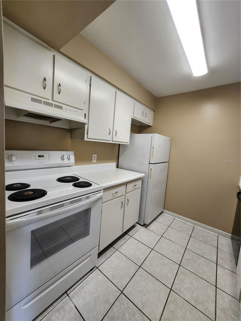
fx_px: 121
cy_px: 160
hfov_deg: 89.9
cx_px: 120
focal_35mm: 13
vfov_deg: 106.2
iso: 80
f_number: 2.2
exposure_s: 1/60
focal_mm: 1.74
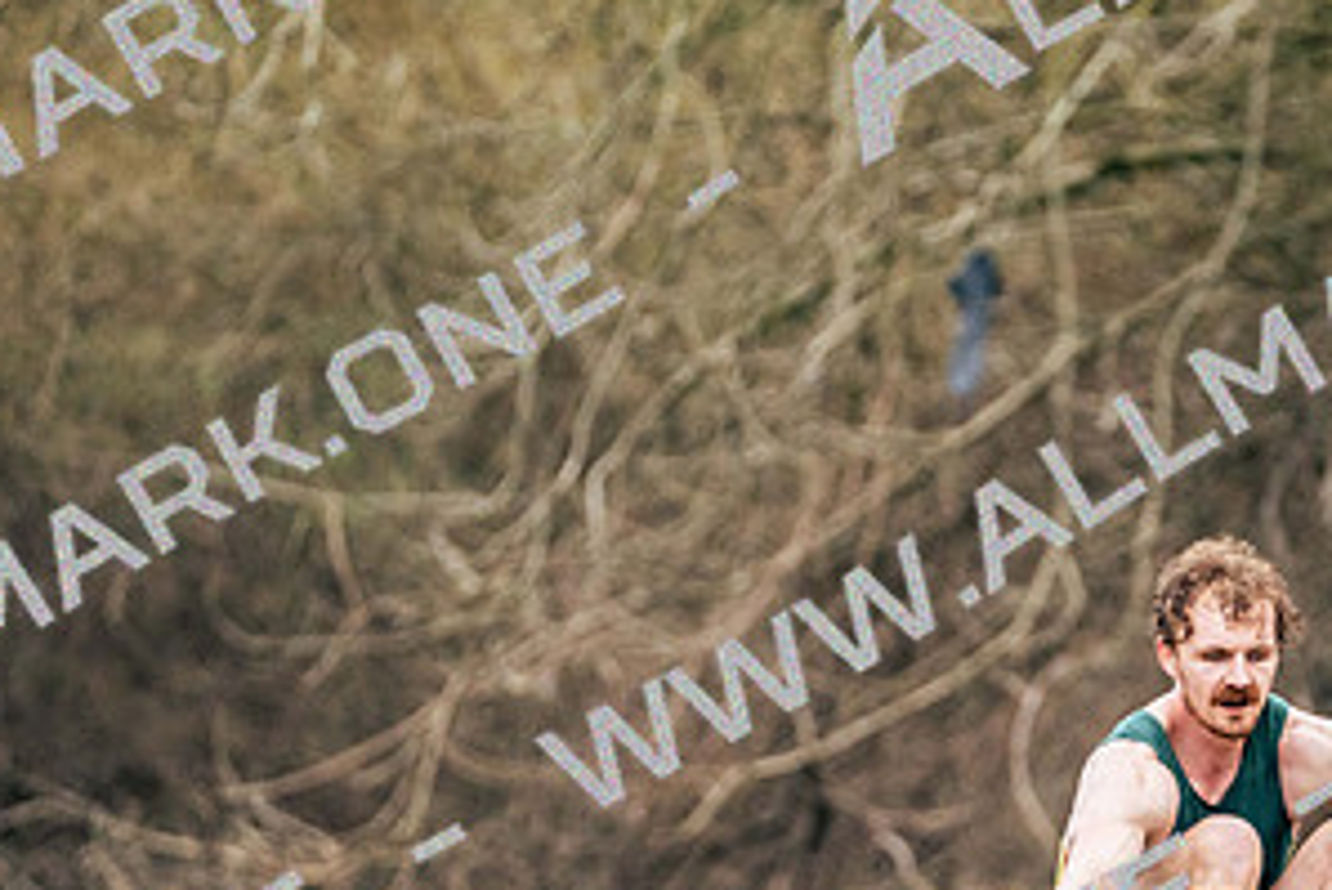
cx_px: 1091
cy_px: 821
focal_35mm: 996
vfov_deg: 1.4
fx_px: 36868
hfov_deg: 2.1
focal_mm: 512
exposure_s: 1/1600
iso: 5000
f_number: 6.3
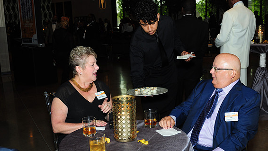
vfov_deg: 26.5
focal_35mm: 45
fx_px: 320
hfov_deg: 45.4
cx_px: 136
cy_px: 85
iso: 500
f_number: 5
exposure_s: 1/60
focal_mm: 28
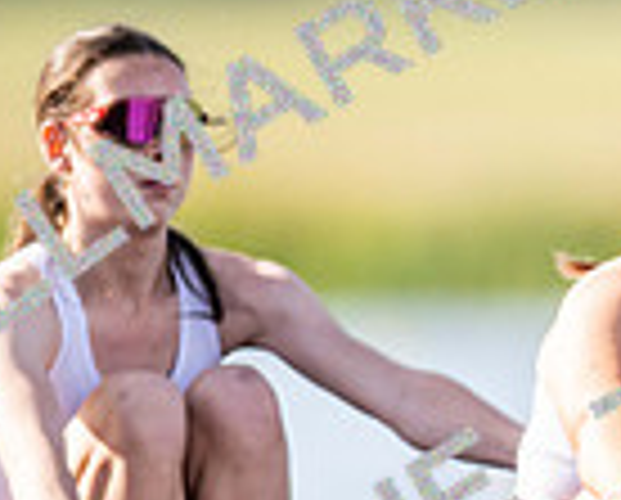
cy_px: 376
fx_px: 43541
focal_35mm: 2364
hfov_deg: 0.8
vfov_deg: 0.7
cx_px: 1274
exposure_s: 1/2500
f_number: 4
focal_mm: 600
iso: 500
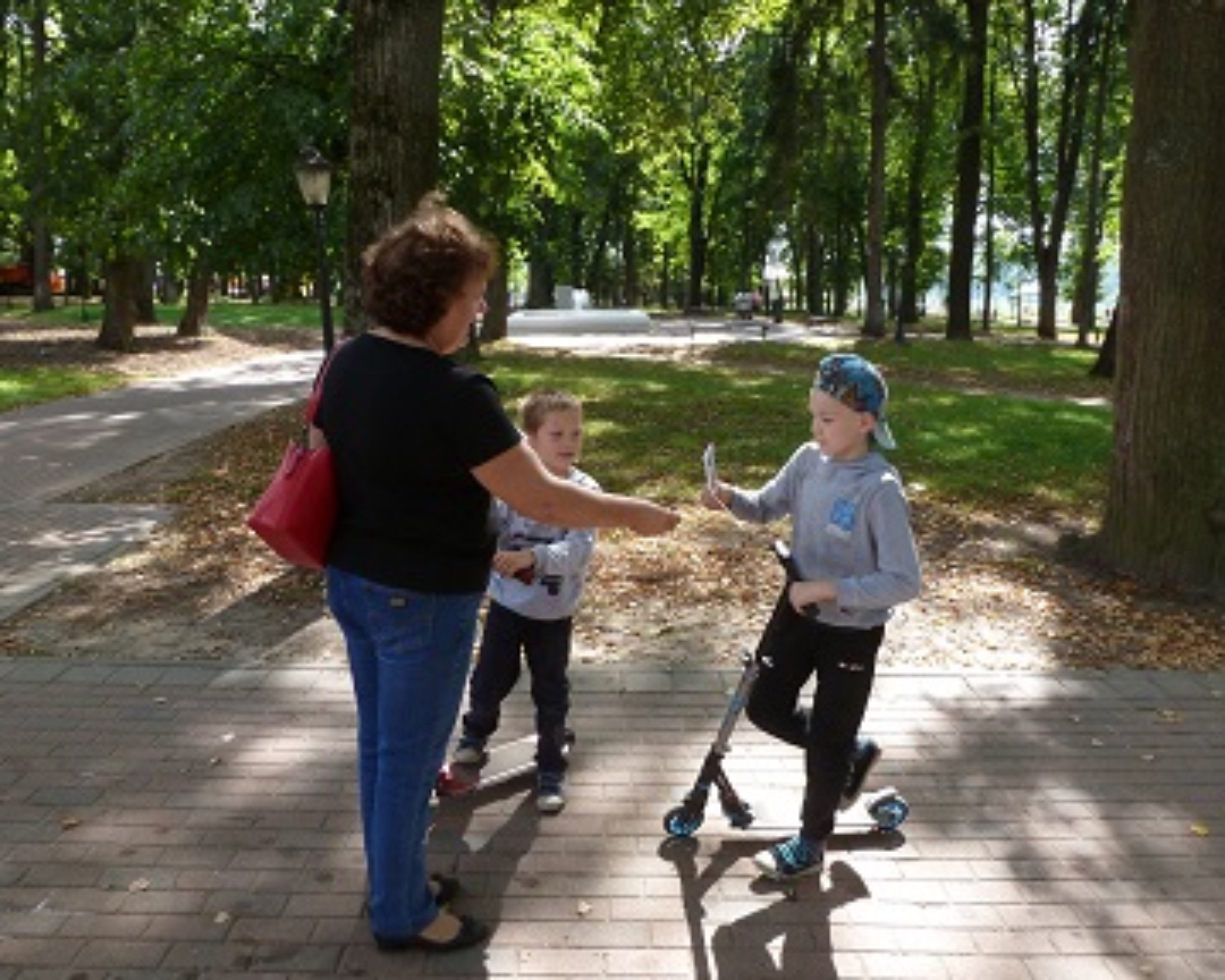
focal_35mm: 26
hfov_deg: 66.0
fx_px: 943
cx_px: 616
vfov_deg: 54.9
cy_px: 476
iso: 250
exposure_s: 1/250
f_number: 3.5
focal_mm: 4.3
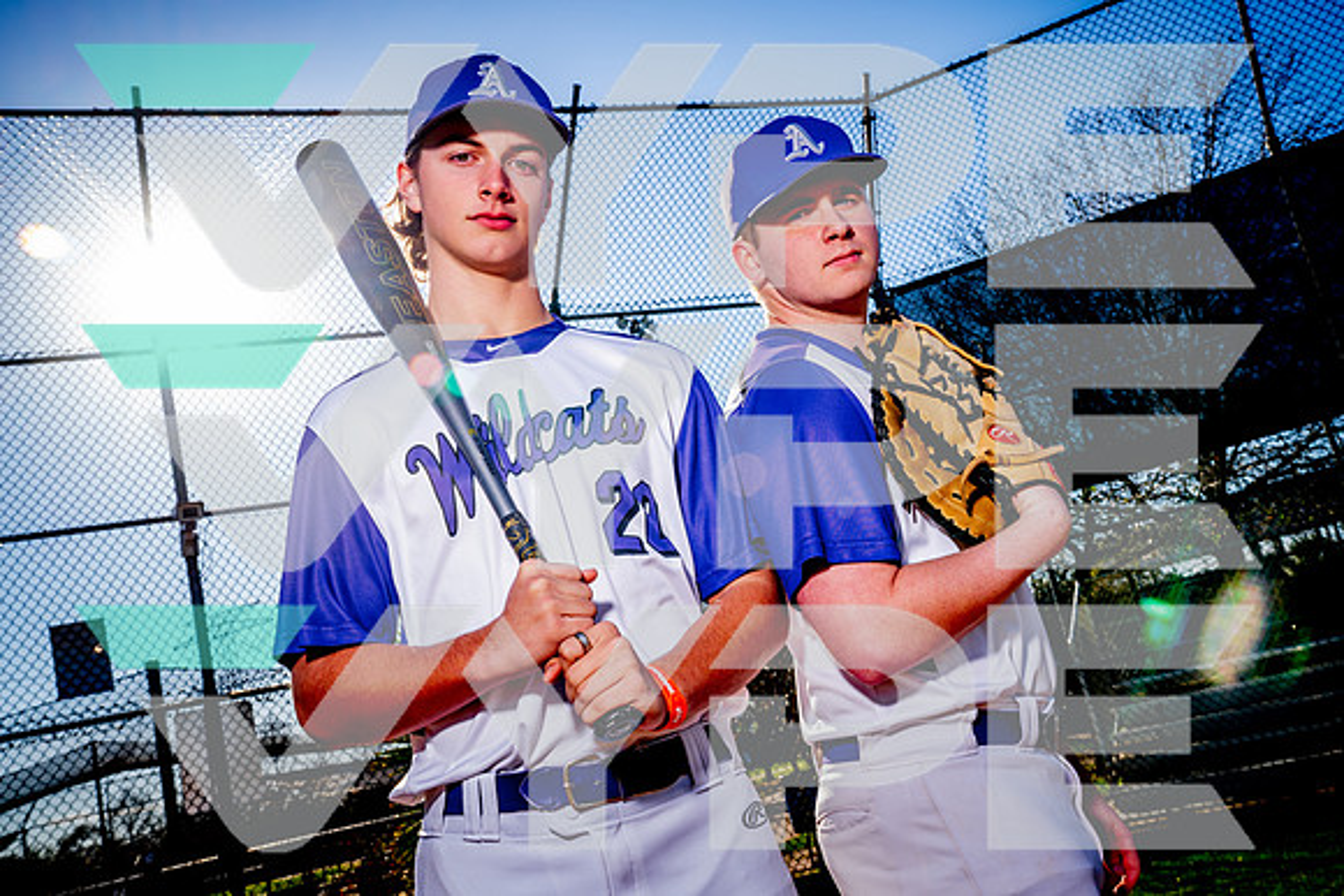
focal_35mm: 37
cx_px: 672
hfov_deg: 51.9
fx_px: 1382
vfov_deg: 36.0
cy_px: 448
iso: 200
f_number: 13
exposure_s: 1/125
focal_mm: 37
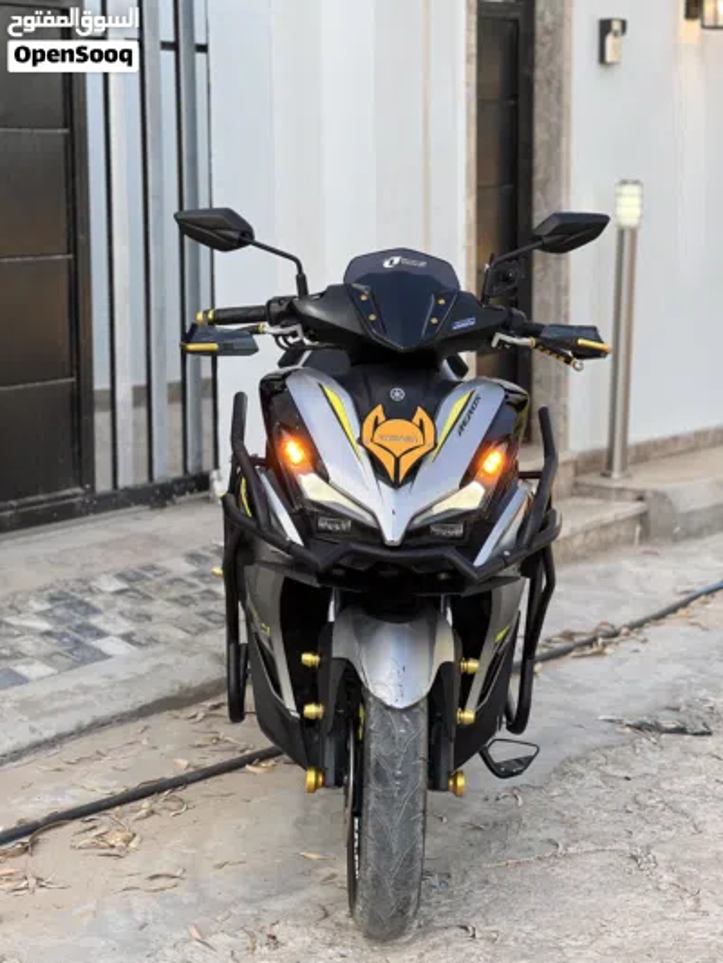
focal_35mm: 77
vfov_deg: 25.3
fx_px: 2143
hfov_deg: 19.1
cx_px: 362
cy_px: 482
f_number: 2.8
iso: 32
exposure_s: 1/100
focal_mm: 9
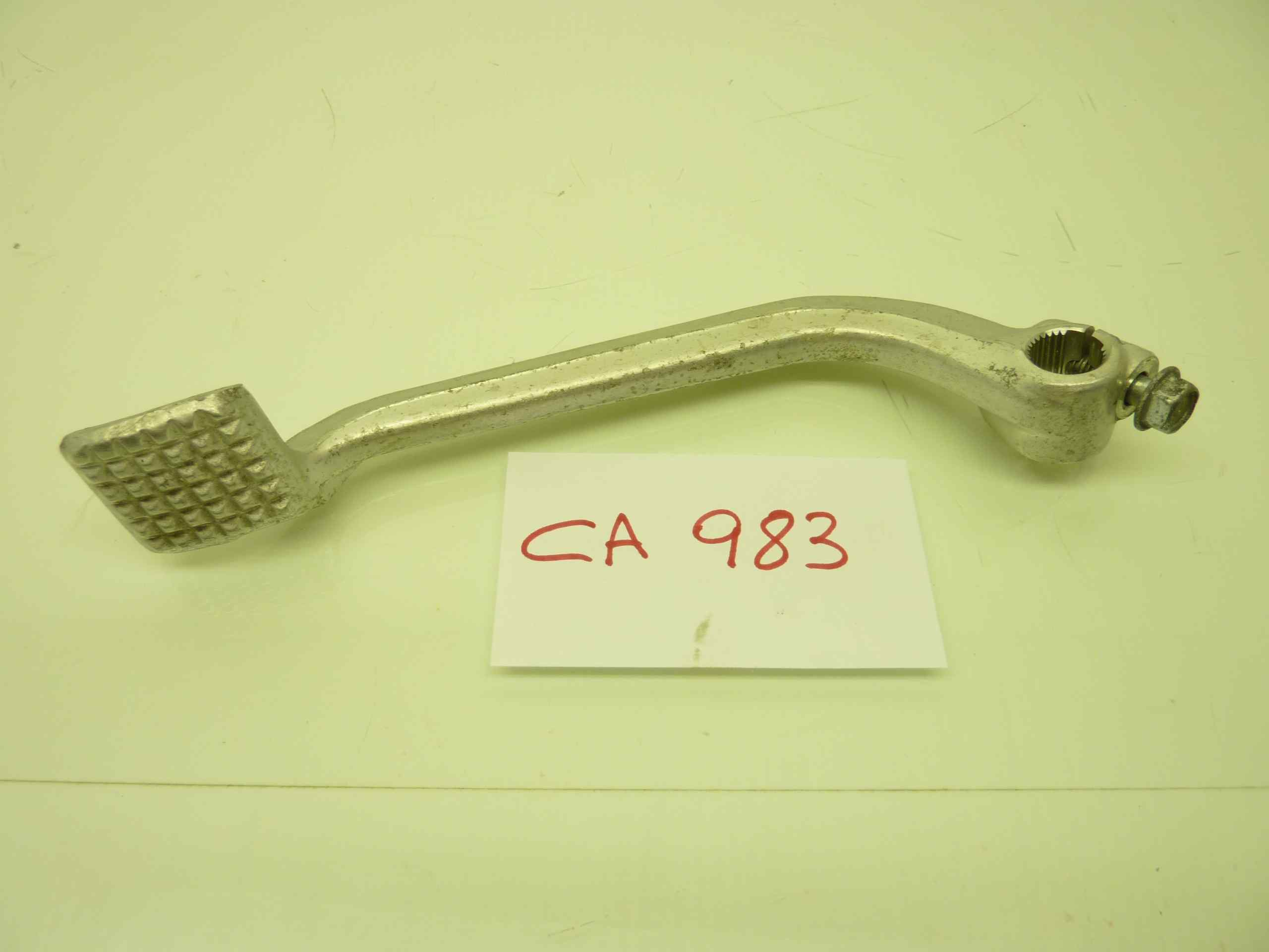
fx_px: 916
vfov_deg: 54.9
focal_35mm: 25
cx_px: 634
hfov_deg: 69.4
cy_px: 476
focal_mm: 4.1
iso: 80
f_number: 3.3
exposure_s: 1/30
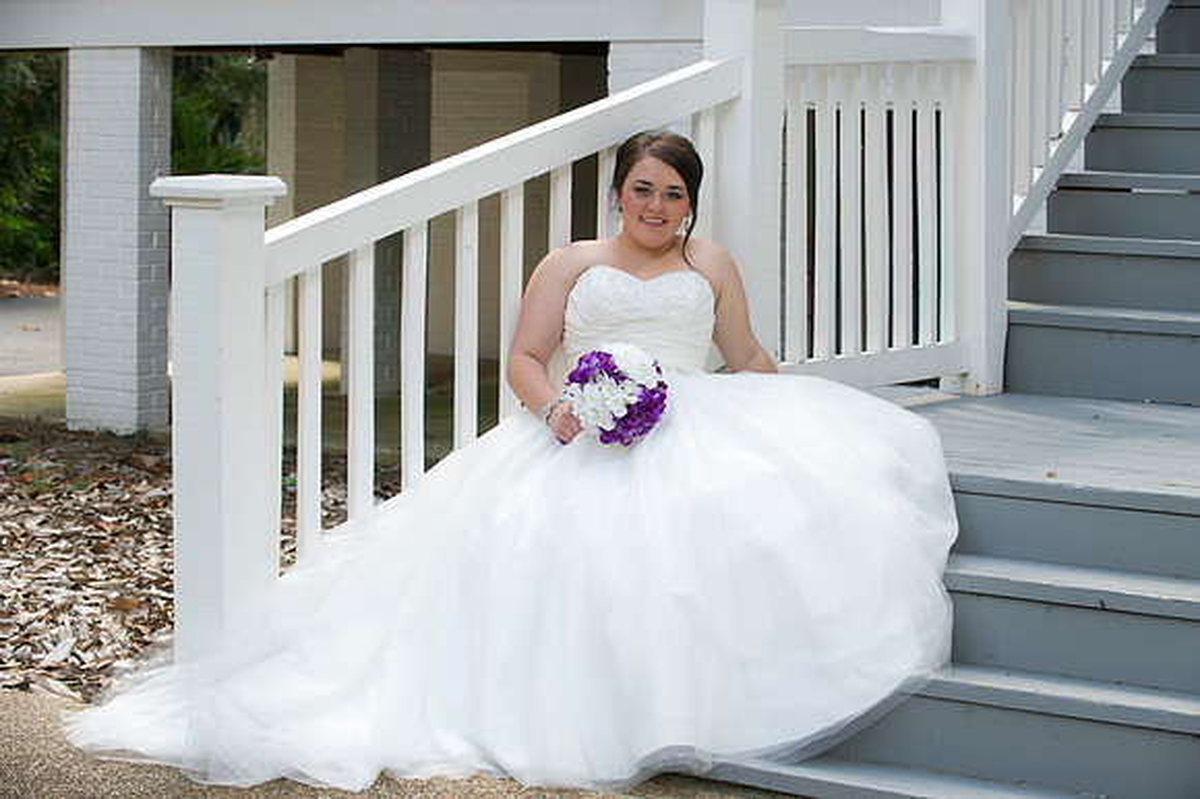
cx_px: 600
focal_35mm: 86
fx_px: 2865
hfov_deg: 23.7
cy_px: 400
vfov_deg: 15.9
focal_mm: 86
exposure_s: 1/125
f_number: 5
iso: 320
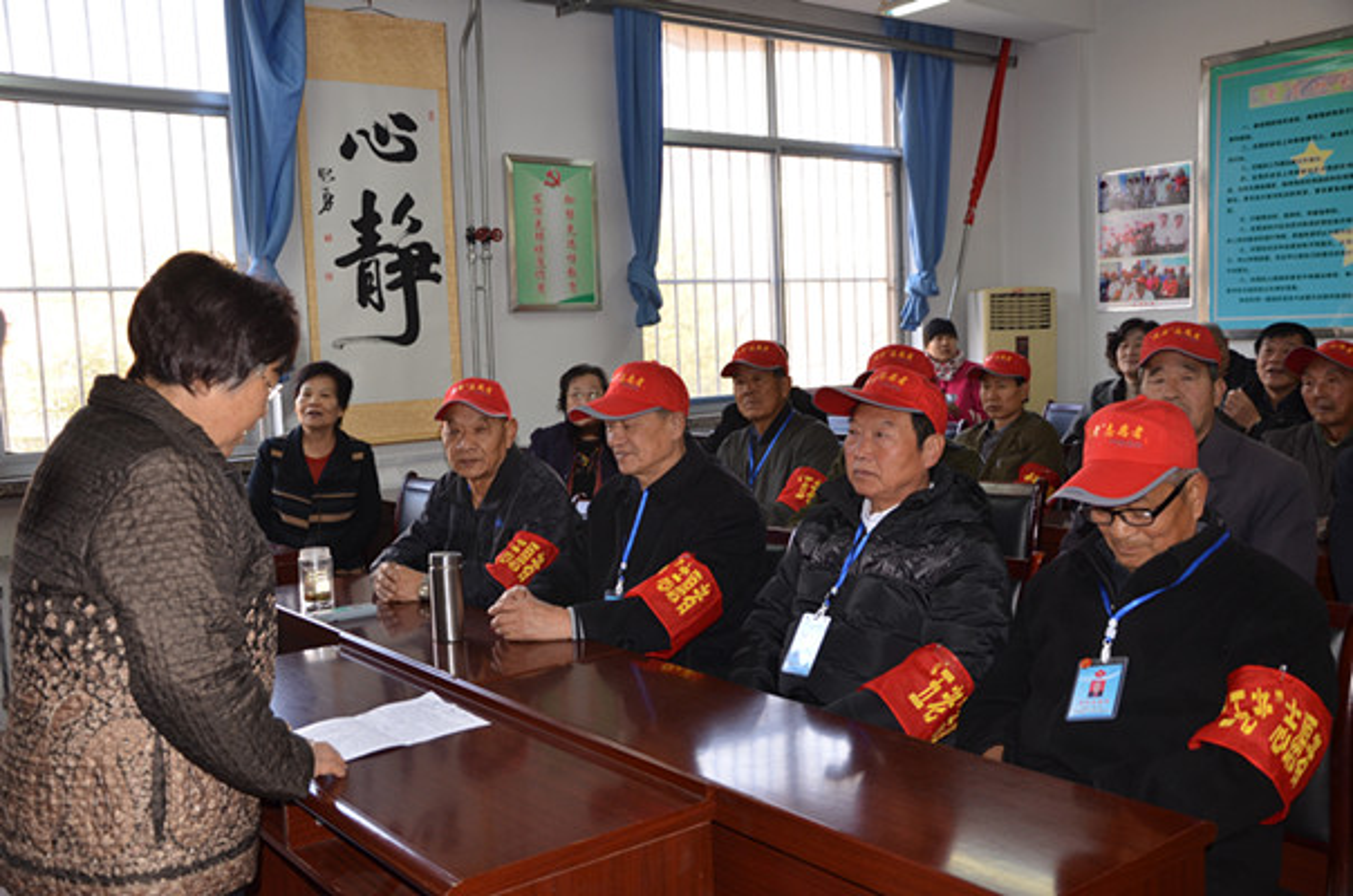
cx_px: 676
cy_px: 448
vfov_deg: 39.8
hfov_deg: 57.3
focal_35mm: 33
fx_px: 1238
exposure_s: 1/125
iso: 400
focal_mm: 22
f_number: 3.8
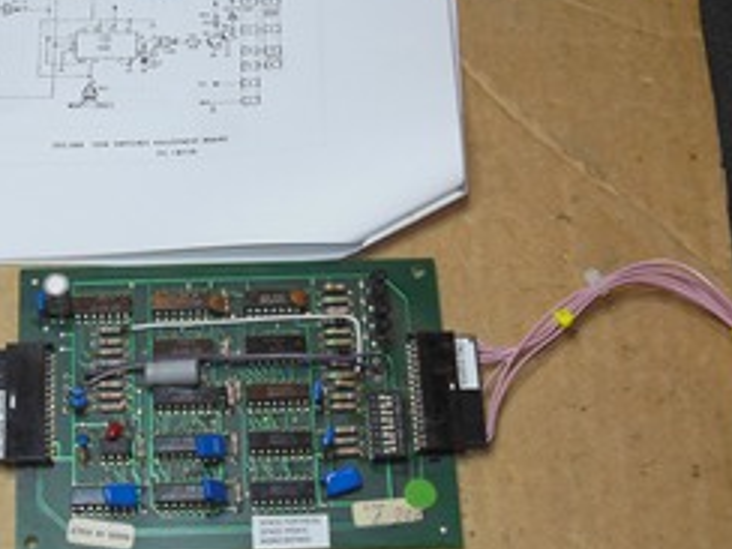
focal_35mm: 79
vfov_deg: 18.7
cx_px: 279
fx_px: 1671
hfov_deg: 24.7
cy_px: 315
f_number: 3.8
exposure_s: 1/30
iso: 125
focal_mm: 7.7
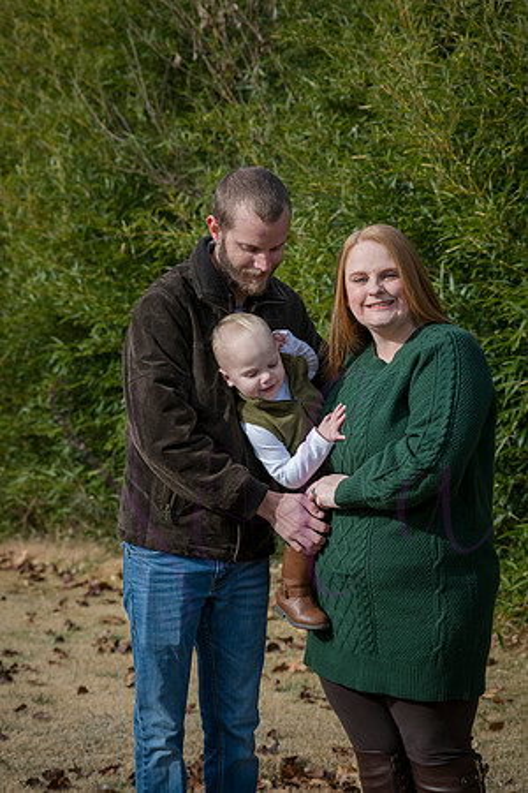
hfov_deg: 13.0
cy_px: 396
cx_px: 264
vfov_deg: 19.5
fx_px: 2310
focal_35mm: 105
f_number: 8
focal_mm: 105
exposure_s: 1/1000
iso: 400
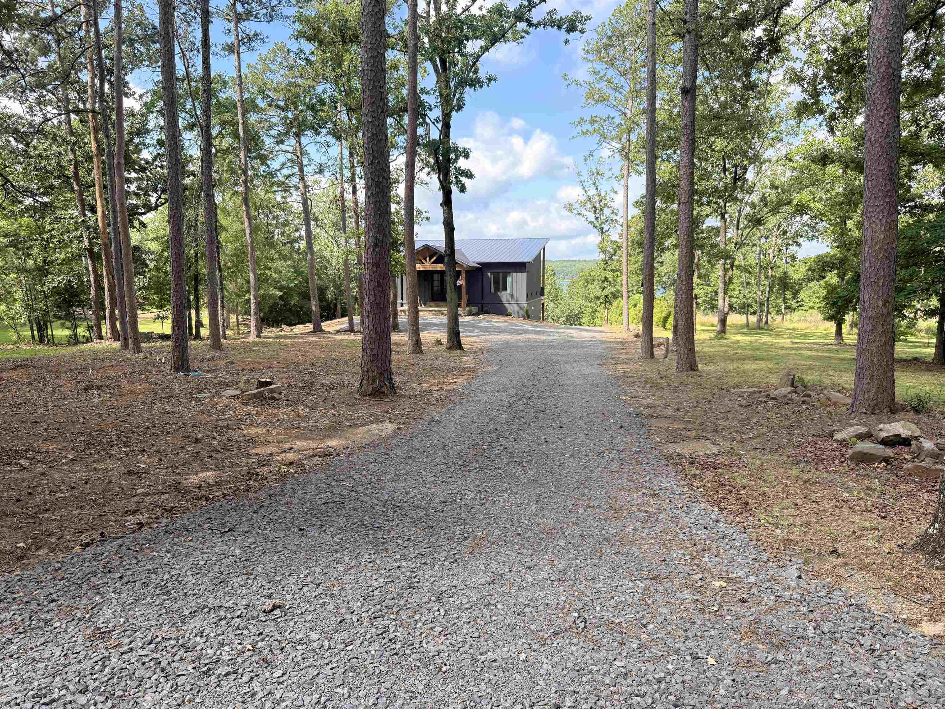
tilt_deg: -7.1
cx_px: 472
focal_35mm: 24
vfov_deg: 56.8
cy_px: 354
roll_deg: +0.6
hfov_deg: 71.6
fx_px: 655
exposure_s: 1/602
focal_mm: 6.76
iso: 100
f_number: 1.78
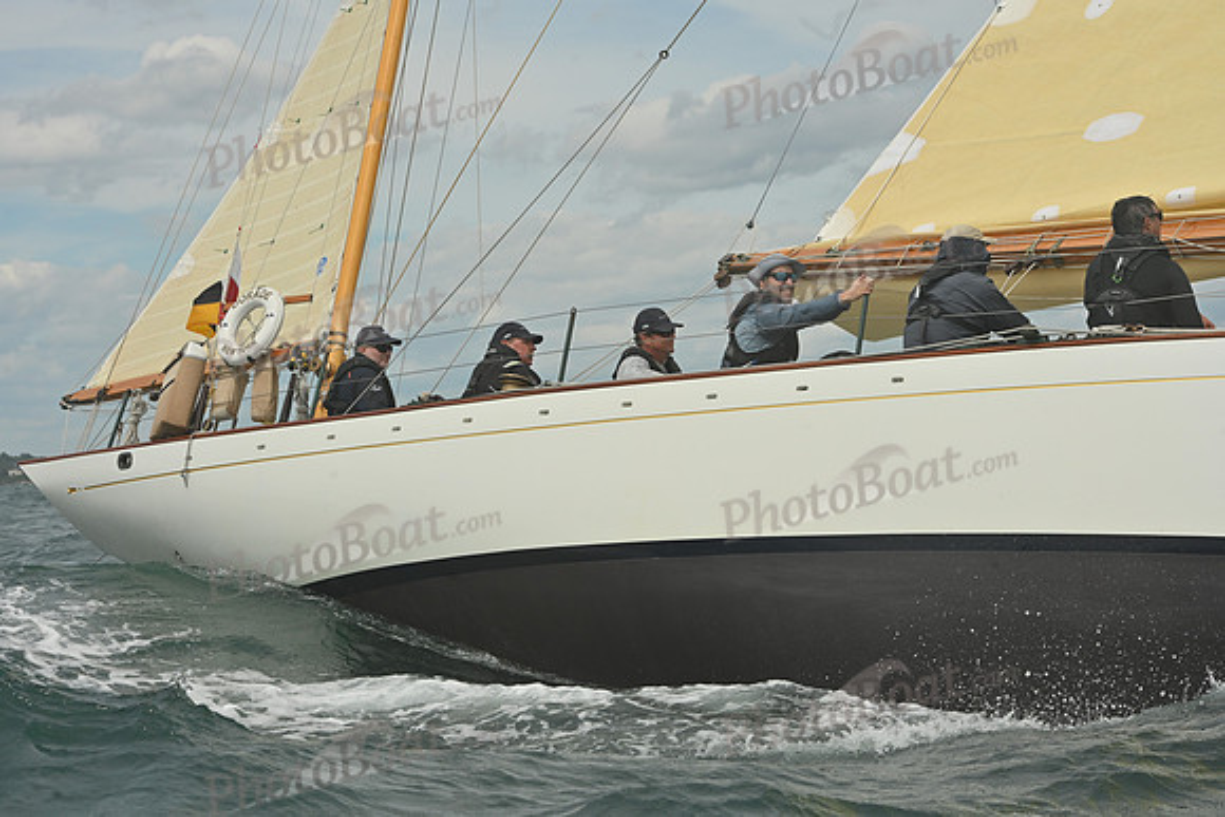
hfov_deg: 20.8
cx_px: 612
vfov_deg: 14.0
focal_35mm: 98
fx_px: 3335
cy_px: 408
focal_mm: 98
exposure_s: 1/1250
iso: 320
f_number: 13
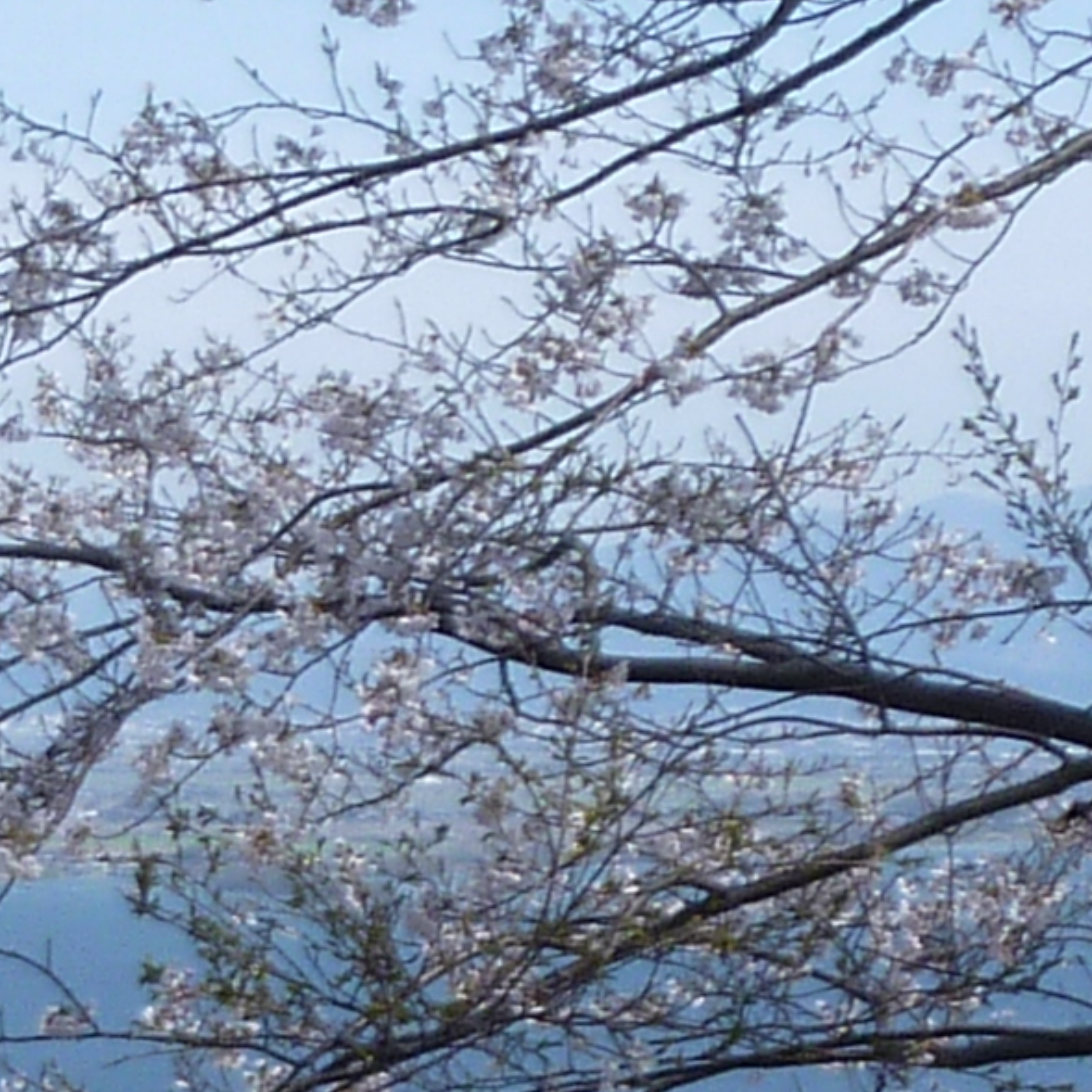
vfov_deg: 10.1
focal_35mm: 169
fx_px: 6032
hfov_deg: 10.1
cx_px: -399
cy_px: 1400
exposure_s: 1/500
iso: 80
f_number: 4.5
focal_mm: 5
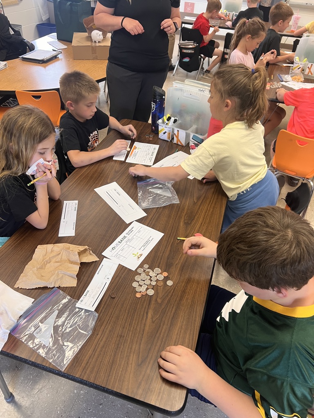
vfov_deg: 67.3
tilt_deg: -39.6
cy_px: 209
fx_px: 314
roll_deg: -2.1
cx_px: 157
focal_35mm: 26
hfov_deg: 53.1
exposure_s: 1/60
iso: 100
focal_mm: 5.7
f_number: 1.5
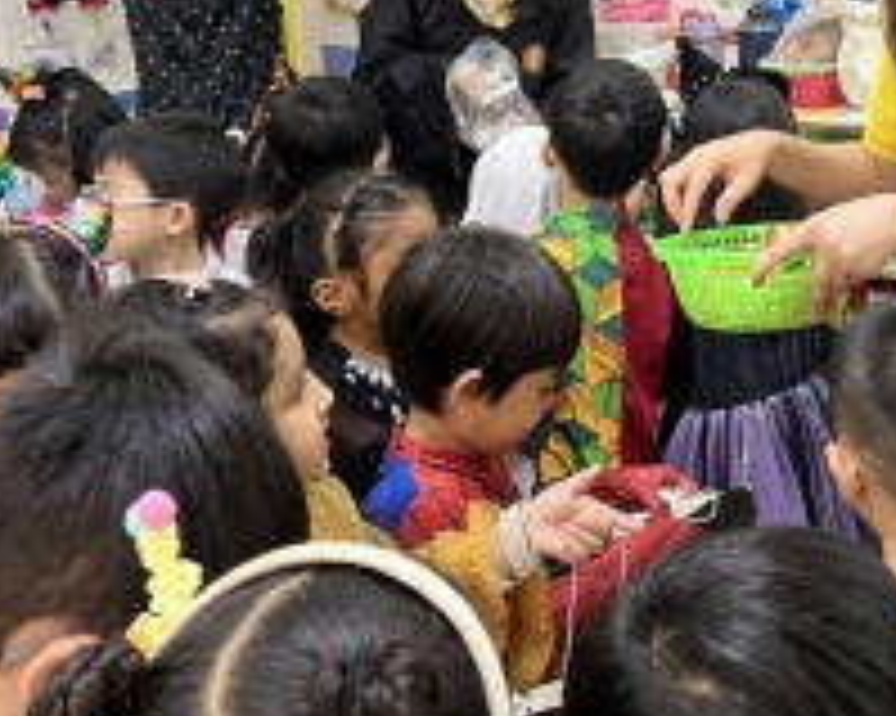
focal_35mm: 51
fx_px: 1352
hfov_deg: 35.6
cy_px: 122
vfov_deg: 28.9
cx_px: 702
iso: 100
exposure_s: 1/50
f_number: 1.6
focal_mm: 5.1
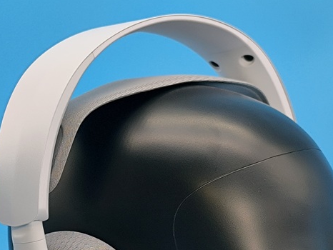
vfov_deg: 11.9
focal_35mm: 123
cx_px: 152
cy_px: 266
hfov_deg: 16.0
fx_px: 1184
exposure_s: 1/100
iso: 160
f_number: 1.65
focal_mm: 6.14
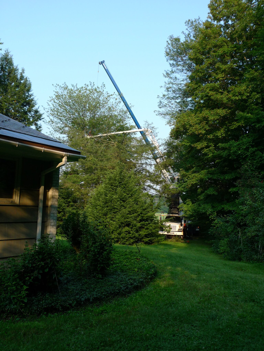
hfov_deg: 44.2
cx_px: 132
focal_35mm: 32
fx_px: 325
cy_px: 176
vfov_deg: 56.8
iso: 80
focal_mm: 6.8
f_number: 2.8
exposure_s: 1/500
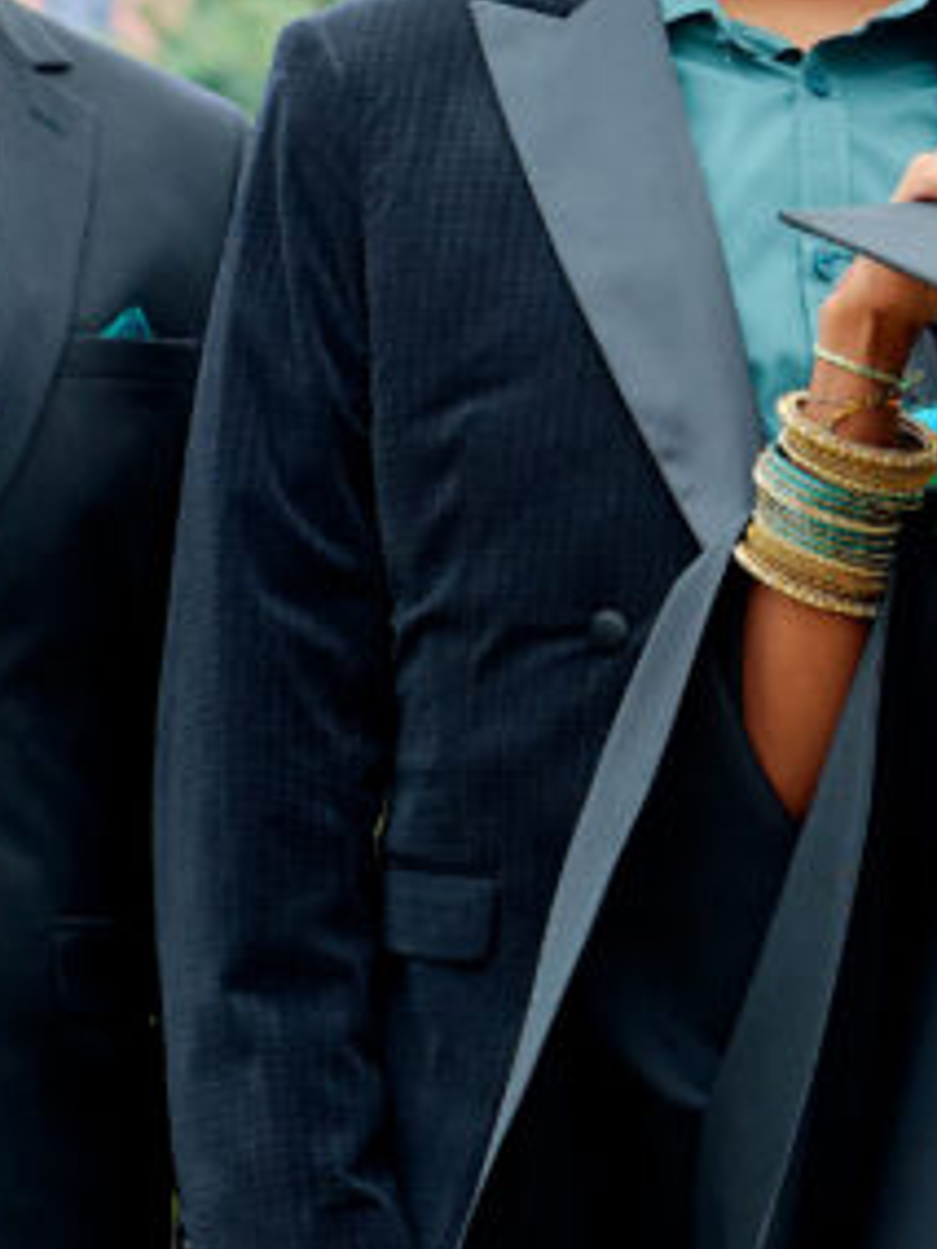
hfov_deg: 5.2
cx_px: 1416
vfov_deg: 7.0
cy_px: 297
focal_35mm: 284
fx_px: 10250
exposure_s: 1/160
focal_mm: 82
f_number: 7.1
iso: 320
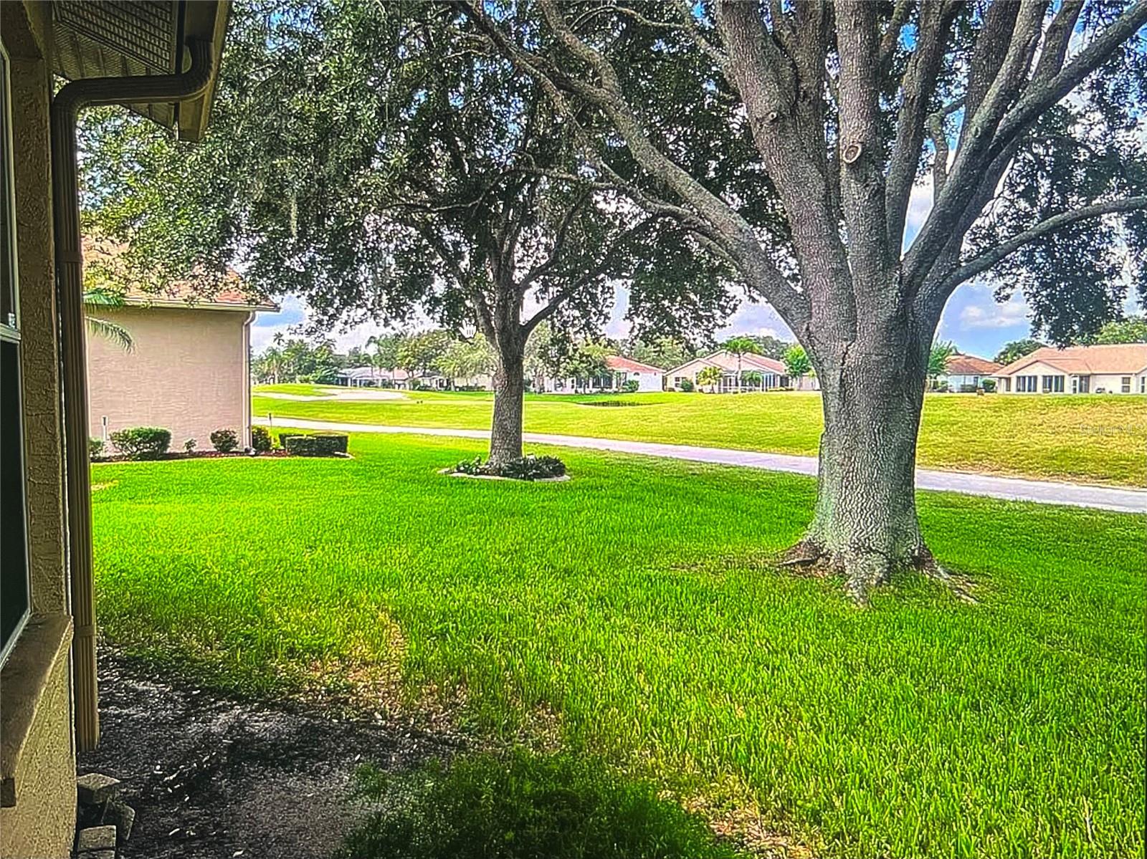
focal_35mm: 26
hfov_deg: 67.3
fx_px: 861
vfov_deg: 53.0
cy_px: 430
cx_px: 574
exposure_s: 1/121
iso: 100
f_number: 1.5
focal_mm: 5.7
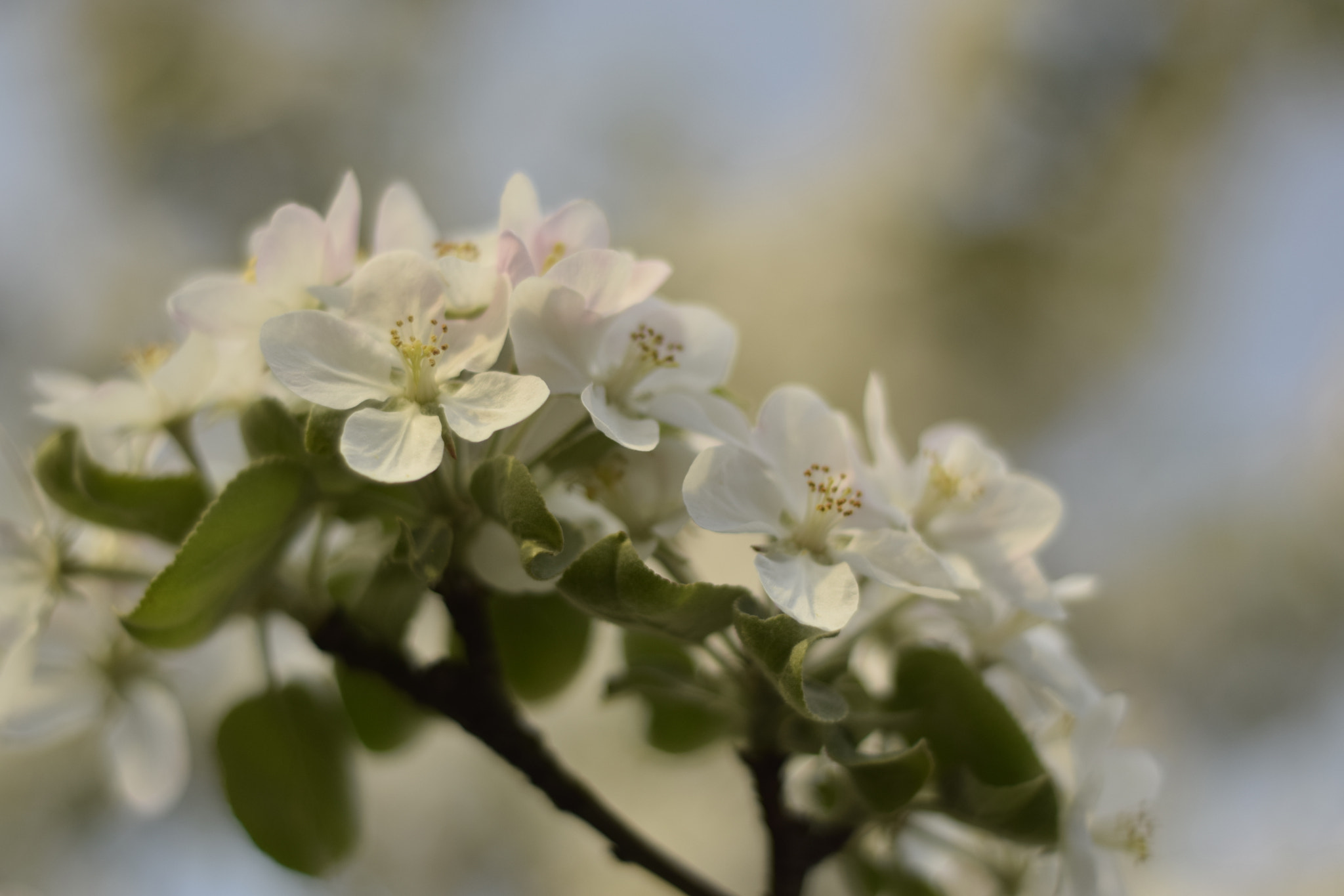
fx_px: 2800
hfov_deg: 27.0
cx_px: 672
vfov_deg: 18.2
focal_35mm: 75
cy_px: 448
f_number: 2
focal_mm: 50
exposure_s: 1/3200
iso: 200
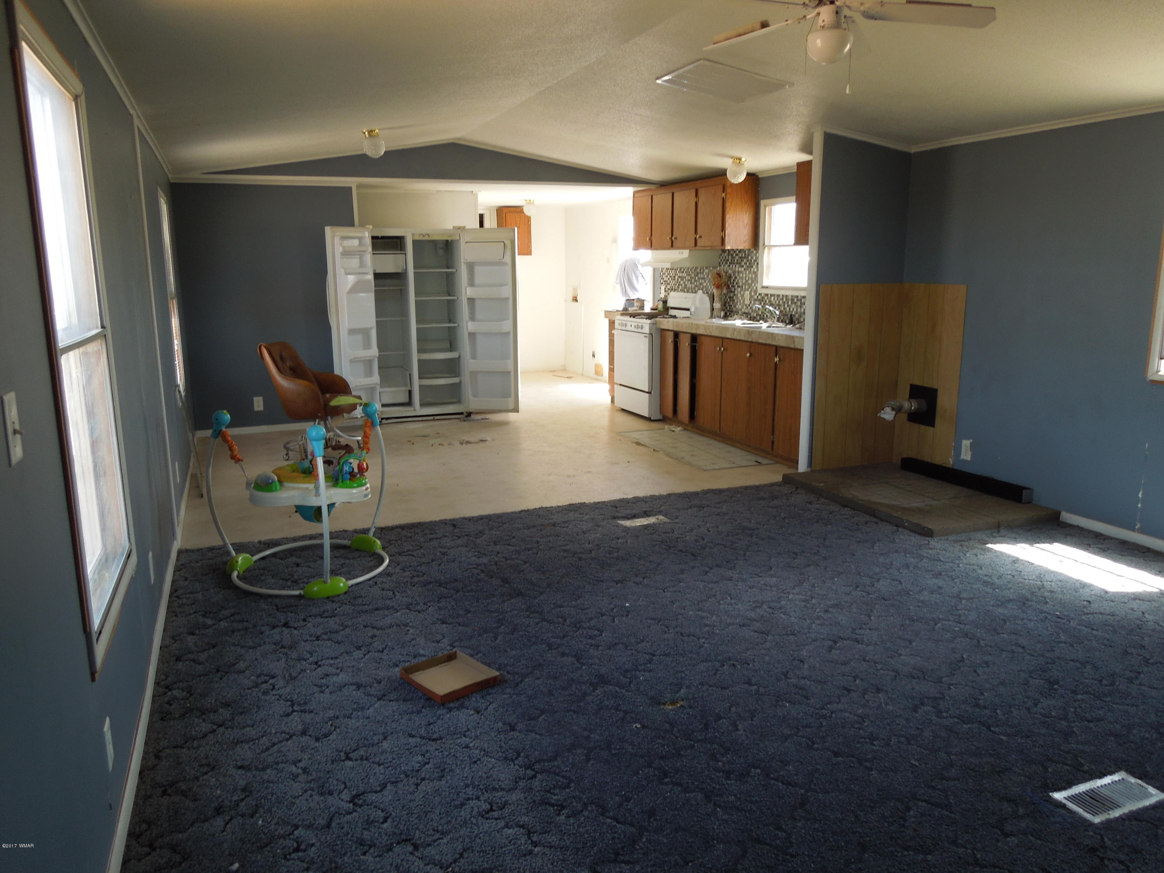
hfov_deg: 69.4
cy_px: 436
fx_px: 841
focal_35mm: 25
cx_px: 582
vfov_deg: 54.9
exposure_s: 1/30
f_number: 3.3
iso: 100
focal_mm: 4.5
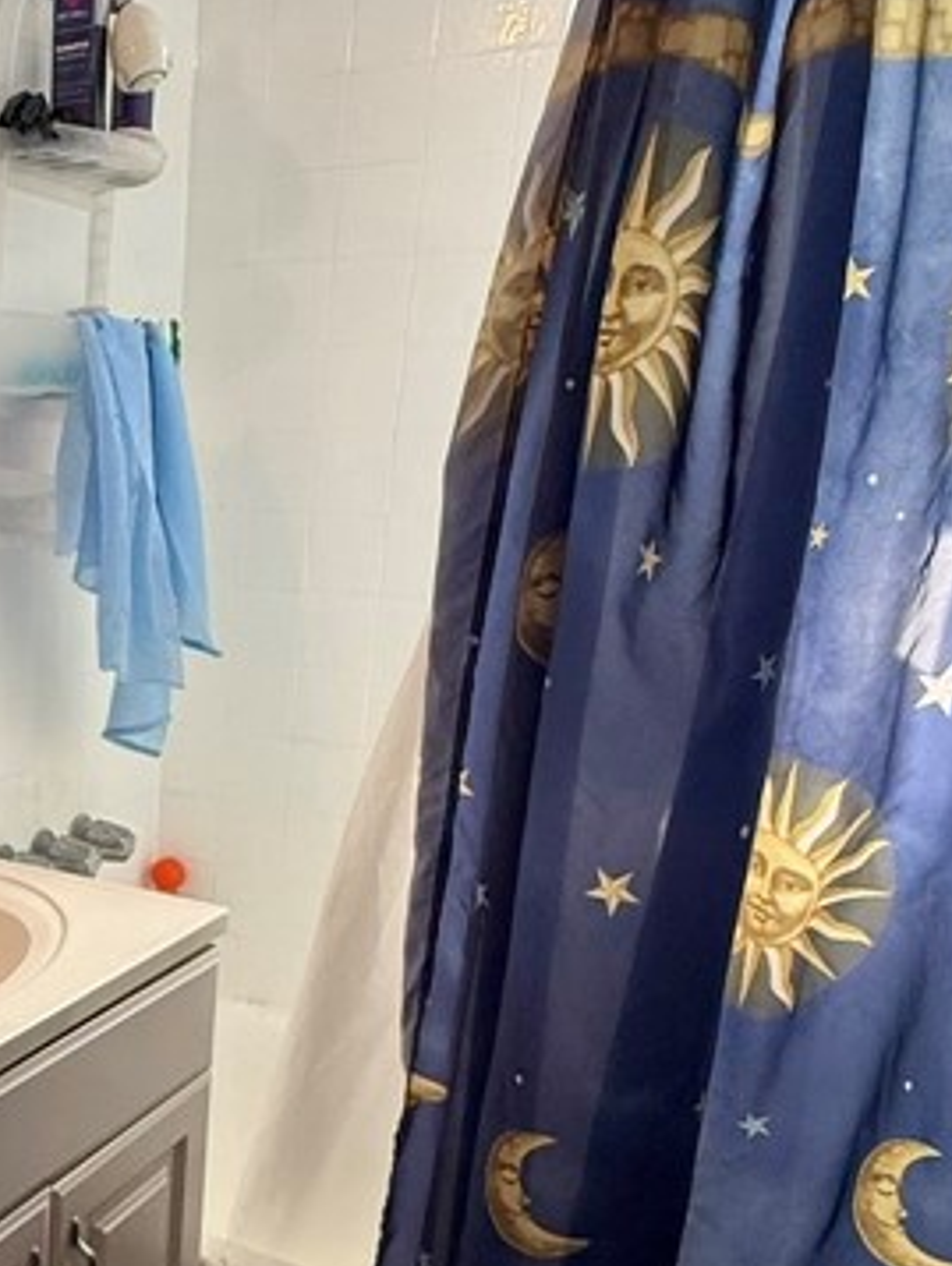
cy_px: 951
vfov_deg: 45.2
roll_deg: +0.4
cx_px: -92
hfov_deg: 31.9
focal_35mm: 40
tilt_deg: -20.3
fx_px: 1465
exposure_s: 1/120
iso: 250
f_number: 2.2
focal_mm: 2.22
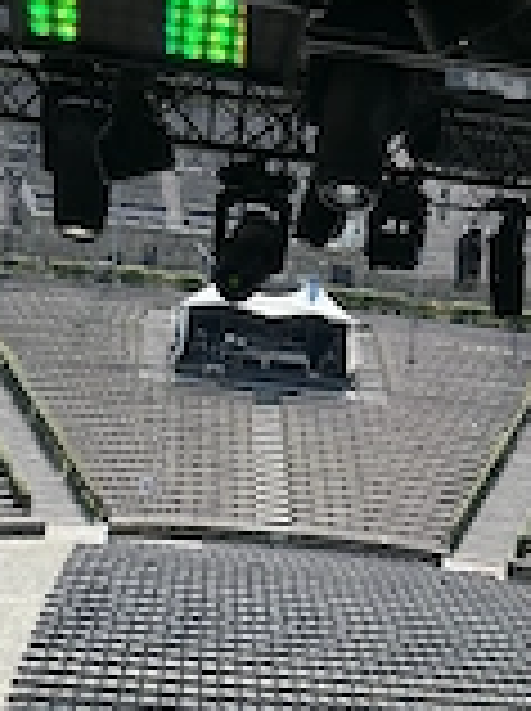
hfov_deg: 22.2
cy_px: 796
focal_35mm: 66
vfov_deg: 26.9
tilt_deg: -21.5
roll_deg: -6.4
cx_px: 320
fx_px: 1354
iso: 50
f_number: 1.5
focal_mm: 5.7
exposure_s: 1/2841
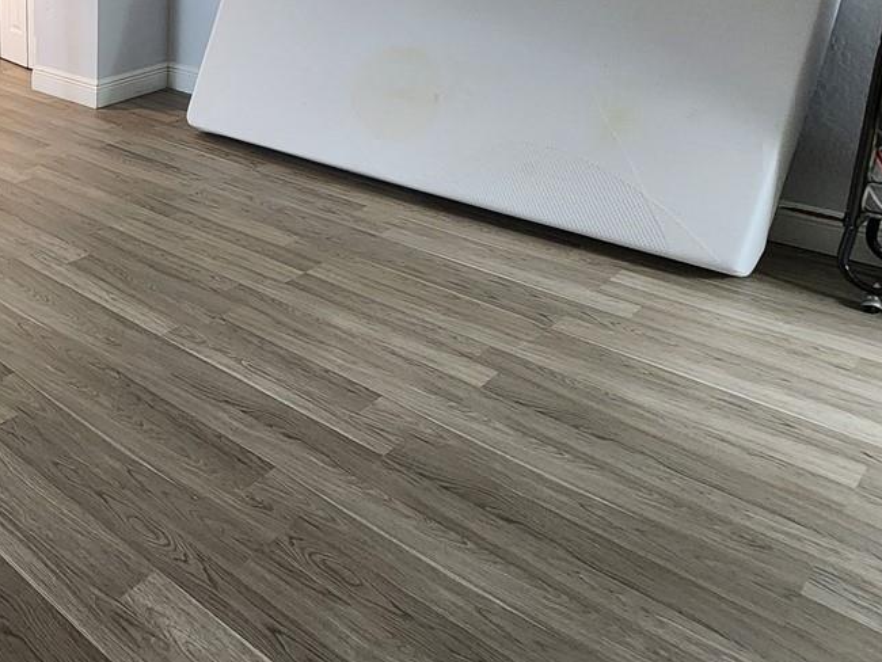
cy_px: 96
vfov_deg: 41.5
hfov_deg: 46.1
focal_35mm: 32
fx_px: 816
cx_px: -30
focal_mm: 2.2
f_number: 2.2
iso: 320
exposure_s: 1/60
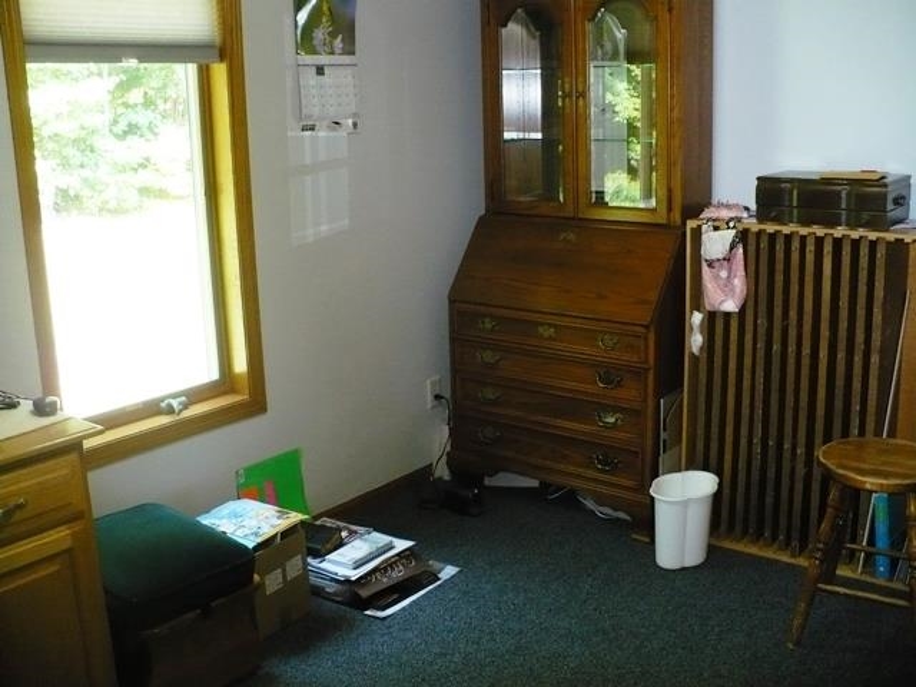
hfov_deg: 50.1
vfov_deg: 38.7
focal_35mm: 37
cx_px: 458
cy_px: 344
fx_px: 979
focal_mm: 6.1
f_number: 2.8
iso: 320
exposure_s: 1/30
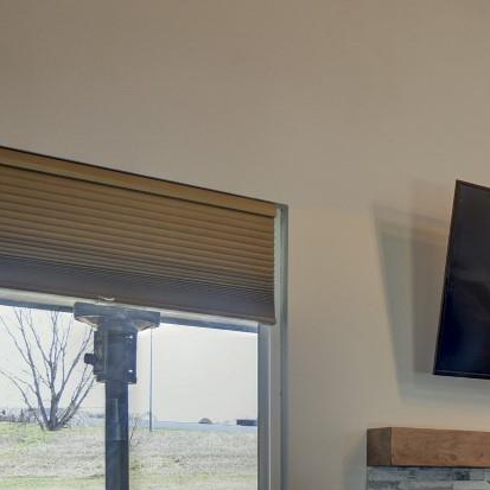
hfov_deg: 17.4
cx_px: 910
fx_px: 1265
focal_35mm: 79
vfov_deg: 21.2
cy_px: 482
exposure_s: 1/6
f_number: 8
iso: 400
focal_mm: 24
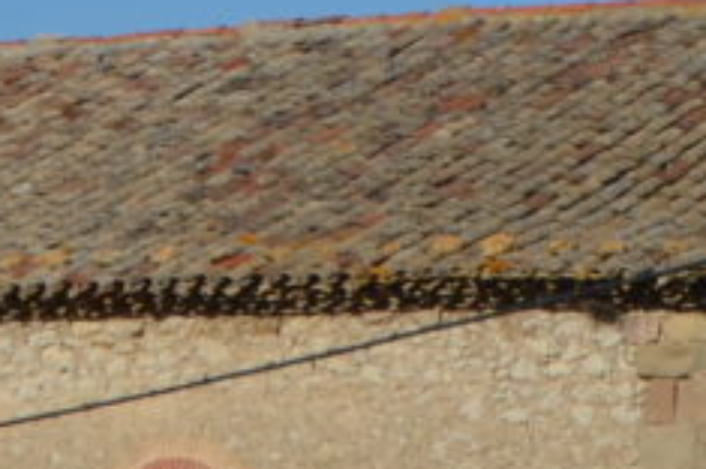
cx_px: -177
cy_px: -458
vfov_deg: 3.0
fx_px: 8832
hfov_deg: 4.6
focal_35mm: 451
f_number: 10
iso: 100
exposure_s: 1/400
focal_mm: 46
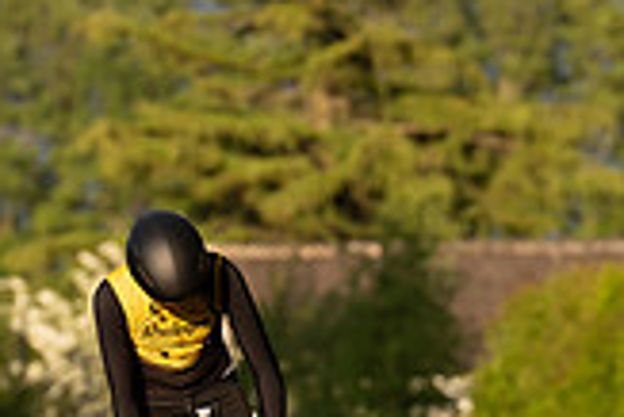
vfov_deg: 1.6
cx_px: 236
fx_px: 15058
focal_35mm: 868
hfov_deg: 2.4
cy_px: 329
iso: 250
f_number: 4
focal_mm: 200
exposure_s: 1/1000
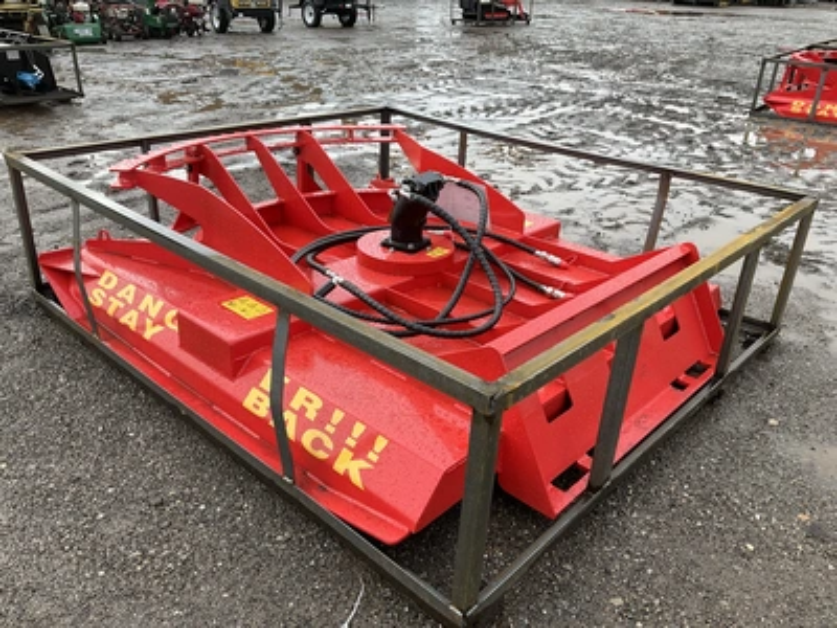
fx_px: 701
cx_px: 418
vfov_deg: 48.2
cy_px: 314
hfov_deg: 61.7
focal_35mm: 29
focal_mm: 3
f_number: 1.8
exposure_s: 1/237
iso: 20
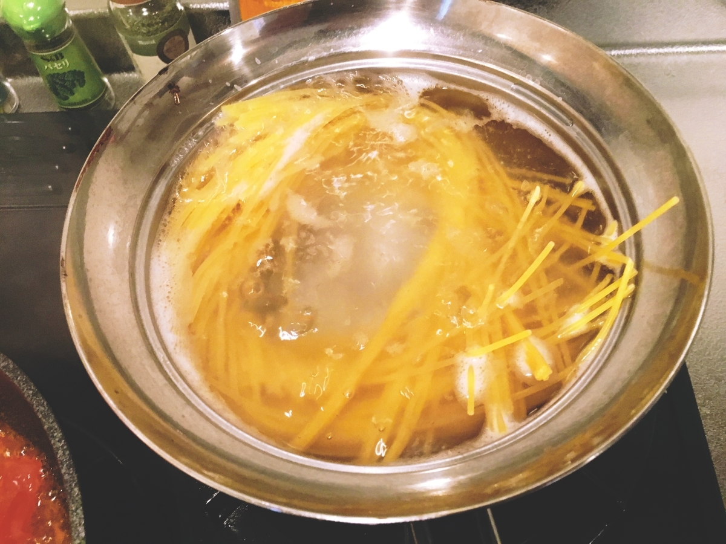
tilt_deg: -58.2
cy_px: 272
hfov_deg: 61.7
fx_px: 608
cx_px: 363
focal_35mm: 29
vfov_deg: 48.2
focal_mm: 4.15
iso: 250
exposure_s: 1/15
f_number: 2.2
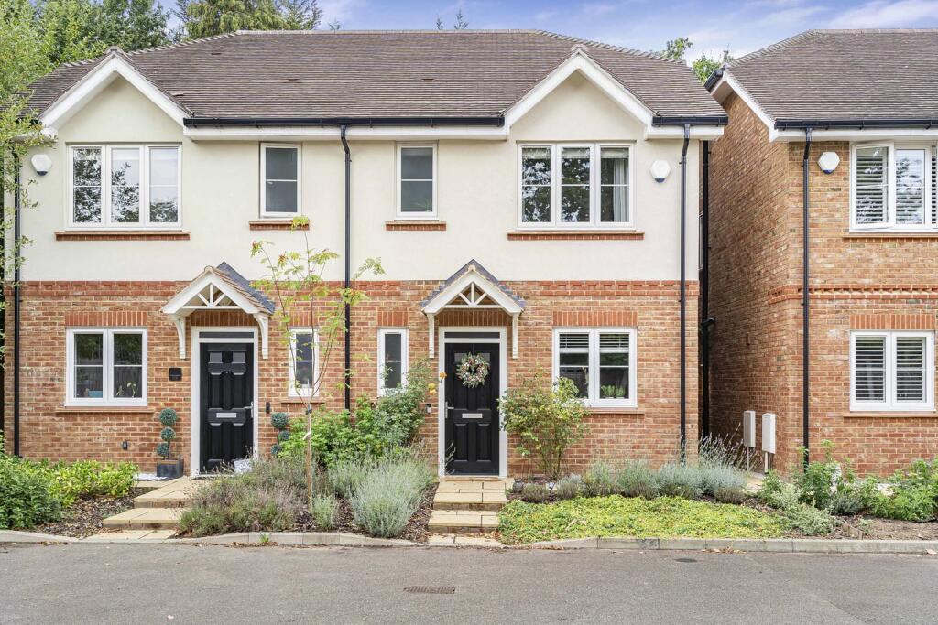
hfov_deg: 57.2
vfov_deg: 40.0
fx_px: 860
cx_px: 469
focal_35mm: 33
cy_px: 312
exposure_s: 1/30
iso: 200
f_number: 8
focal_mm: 33
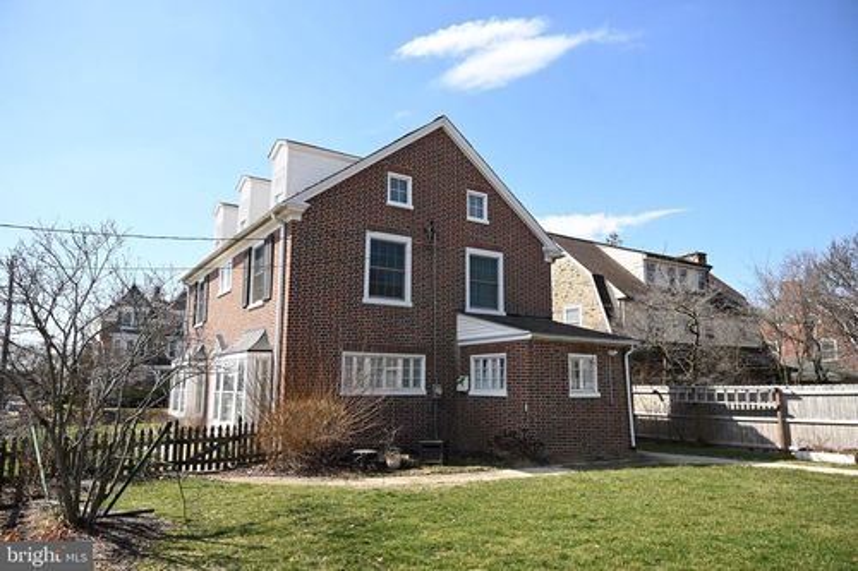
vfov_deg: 53.1
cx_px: 429
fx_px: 572
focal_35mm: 24
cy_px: 286
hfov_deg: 73.8
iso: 400
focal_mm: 24
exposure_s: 1/2500
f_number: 4
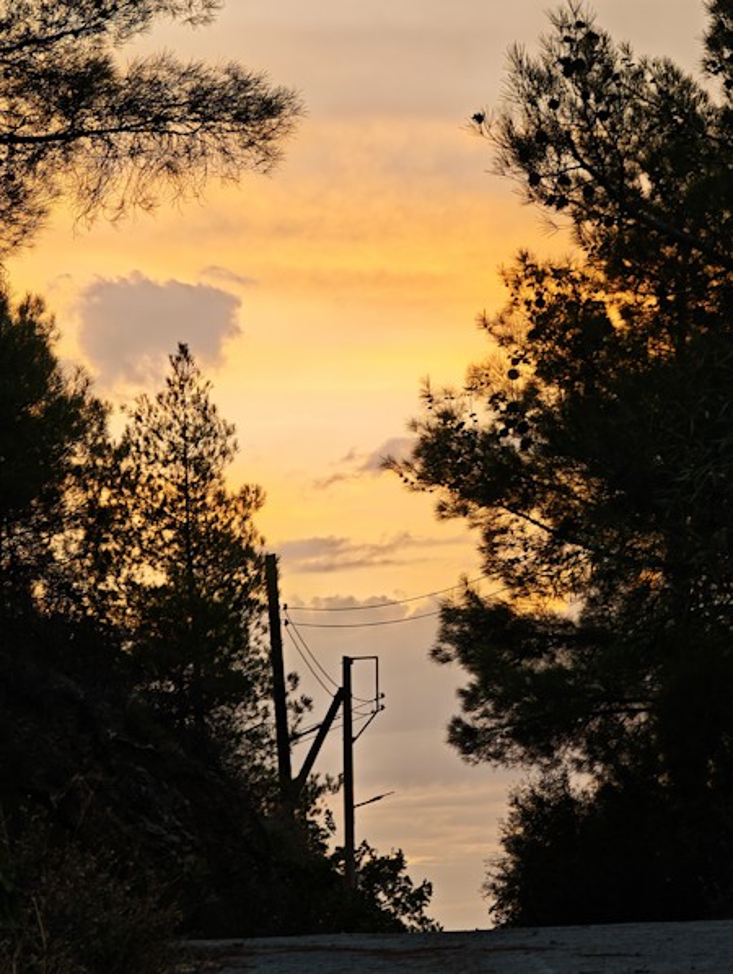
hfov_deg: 6.4
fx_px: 6564
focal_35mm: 233
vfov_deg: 8.5
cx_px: 366
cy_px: 487
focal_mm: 25.1
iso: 200
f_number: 2.6
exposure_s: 1/100
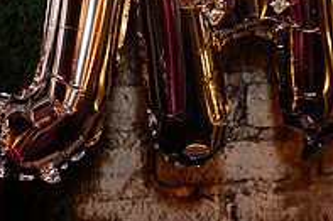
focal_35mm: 97
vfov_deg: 13.8
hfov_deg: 20.8
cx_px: 70
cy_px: -17
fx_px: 896
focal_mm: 30.5
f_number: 3.2
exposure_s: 1/125
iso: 3200
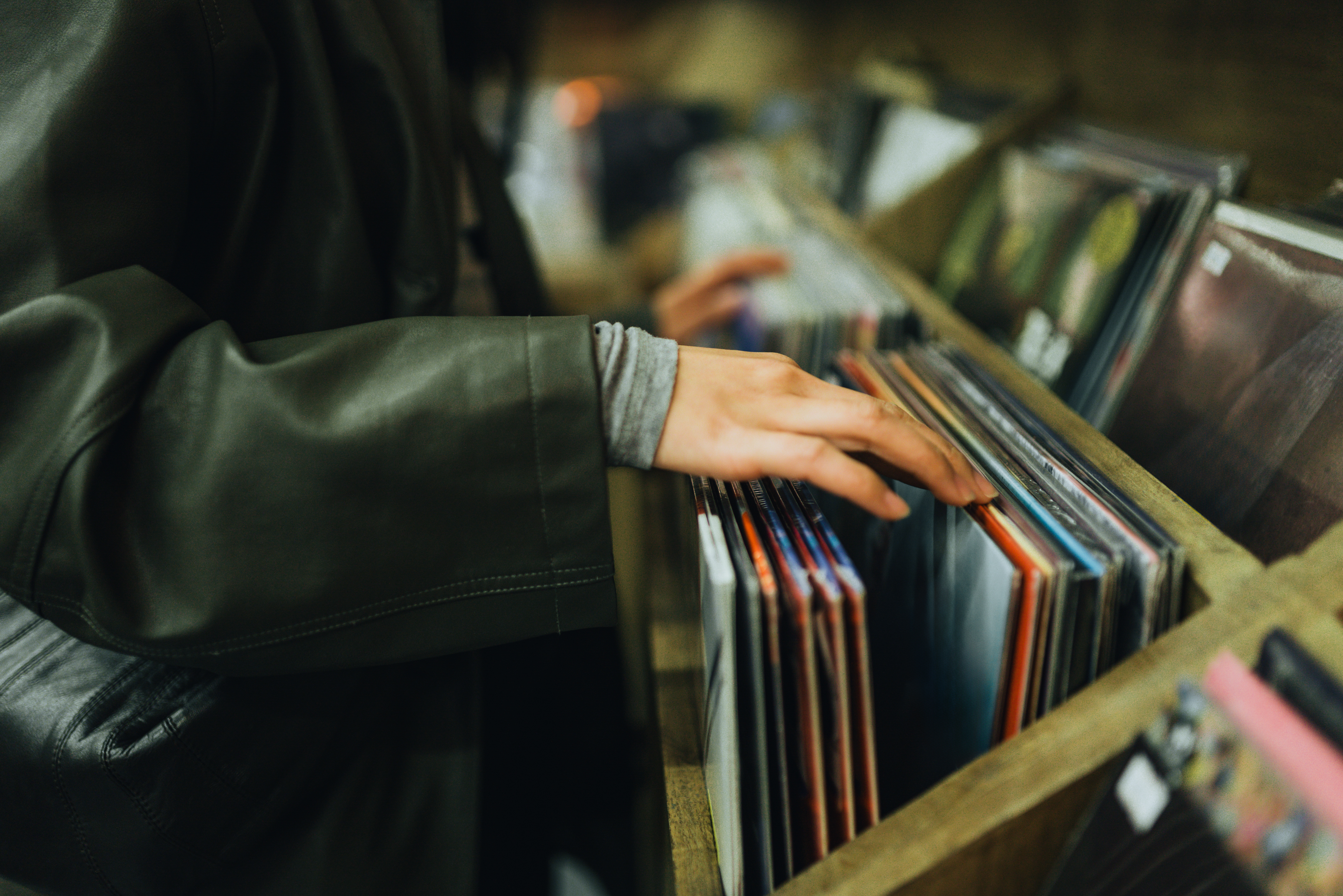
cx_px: 672
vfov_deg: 37.9
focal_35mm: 35
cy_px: 448
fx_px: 1306
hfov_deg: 54.4
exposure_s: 1/160
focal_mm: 35
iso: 500
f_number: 1.4
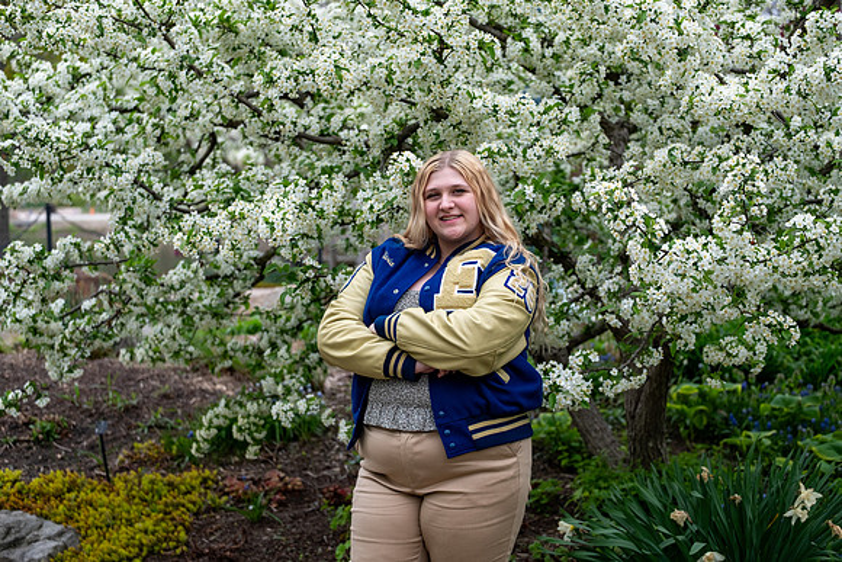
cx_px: 421
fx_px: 1754
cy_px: 281
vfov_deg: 18.2
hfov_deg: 27.0
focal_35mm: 75
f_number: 2.8
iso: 250
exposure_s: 1/500
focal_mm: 50
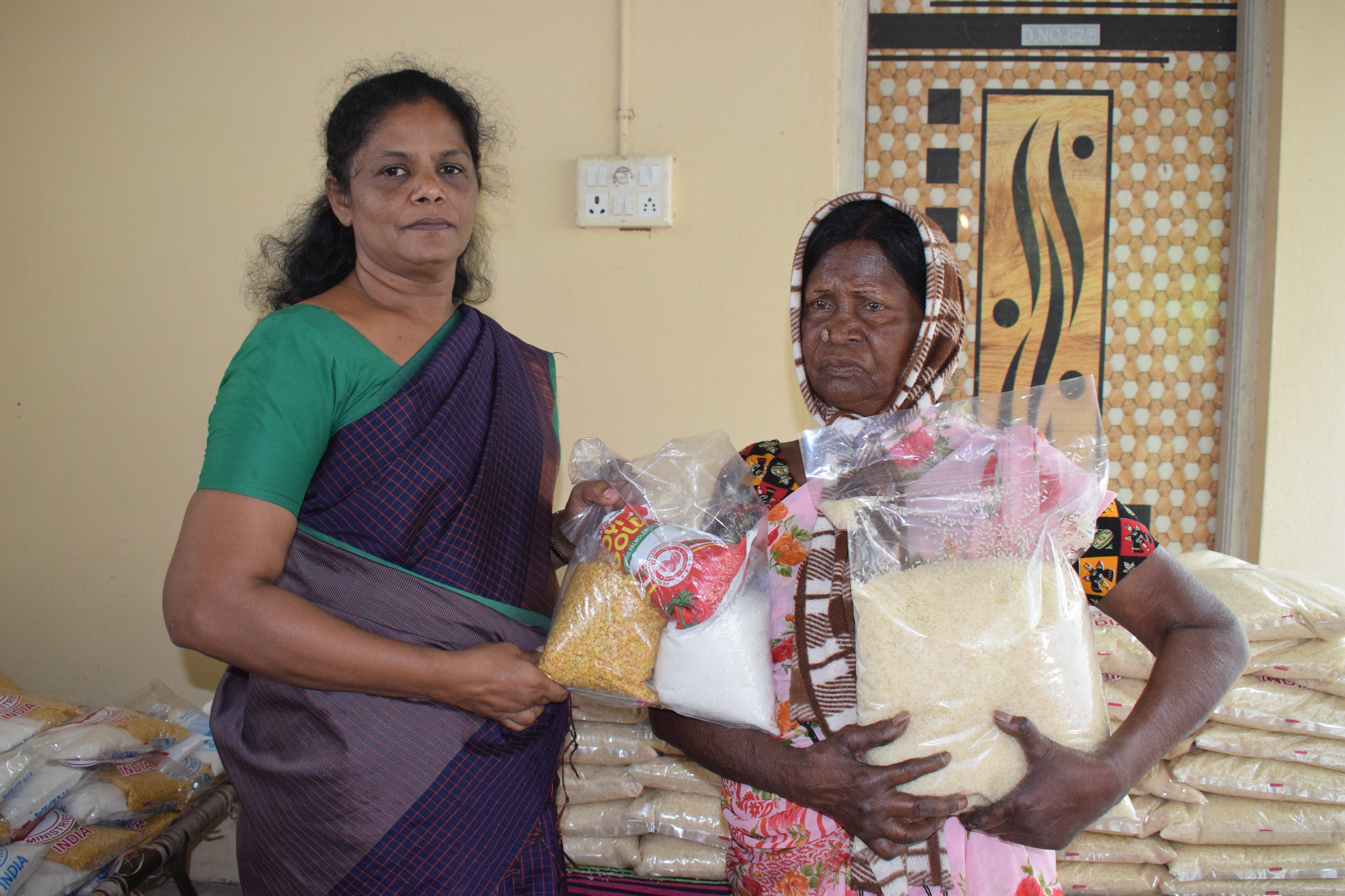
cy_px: 448
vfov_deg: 40.0
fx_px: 1233
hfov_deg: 57.2
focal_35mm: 33
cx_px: 672
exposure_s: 1/160
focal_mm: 22
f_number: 6.3
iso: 2000
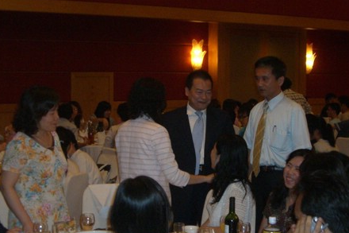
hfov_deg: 25.9
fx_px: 756
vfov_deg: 17.4
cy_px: 153
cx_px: 229
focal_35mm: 78
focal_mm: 9
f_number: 3.3
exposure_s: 1/60
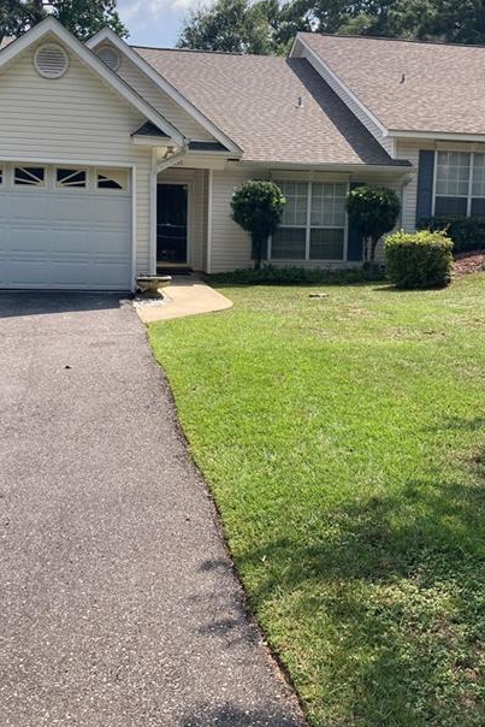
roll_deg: -2.6
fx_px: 747
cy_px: 290
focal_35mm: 37
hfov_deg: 36.0
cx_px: 233
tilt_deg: -1.3
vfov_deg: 51.5
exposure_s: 1/1675
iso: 20
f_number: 1.8
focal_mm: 3.99
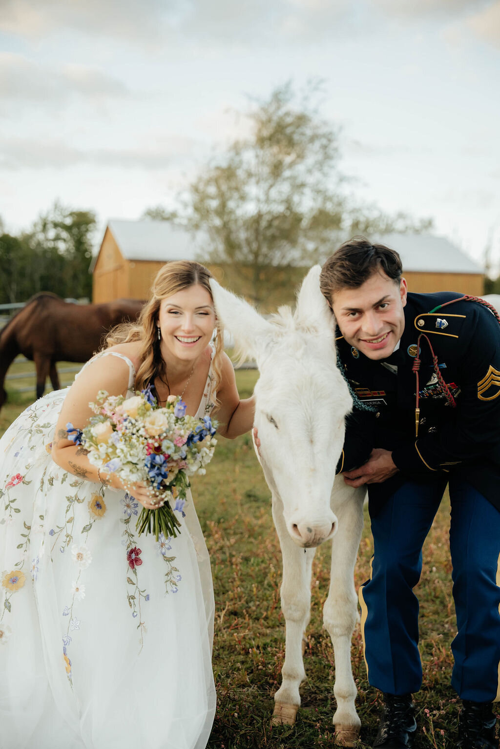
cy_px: 374
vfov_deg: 37.9
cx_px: 250
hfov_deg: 25.8
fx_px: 1094
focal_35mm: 52
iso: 640
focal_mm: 52.5
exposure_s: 1/1250
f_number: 2.8
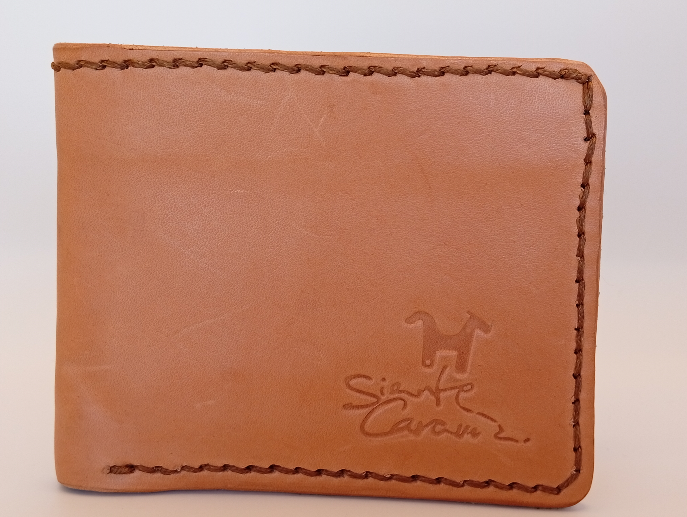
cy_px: 258
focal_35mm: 44
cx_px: 344
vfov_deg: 33.0
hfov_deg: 42.9
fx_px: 874
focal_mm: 3.98
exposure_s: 1/196
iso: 50
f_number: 1.8
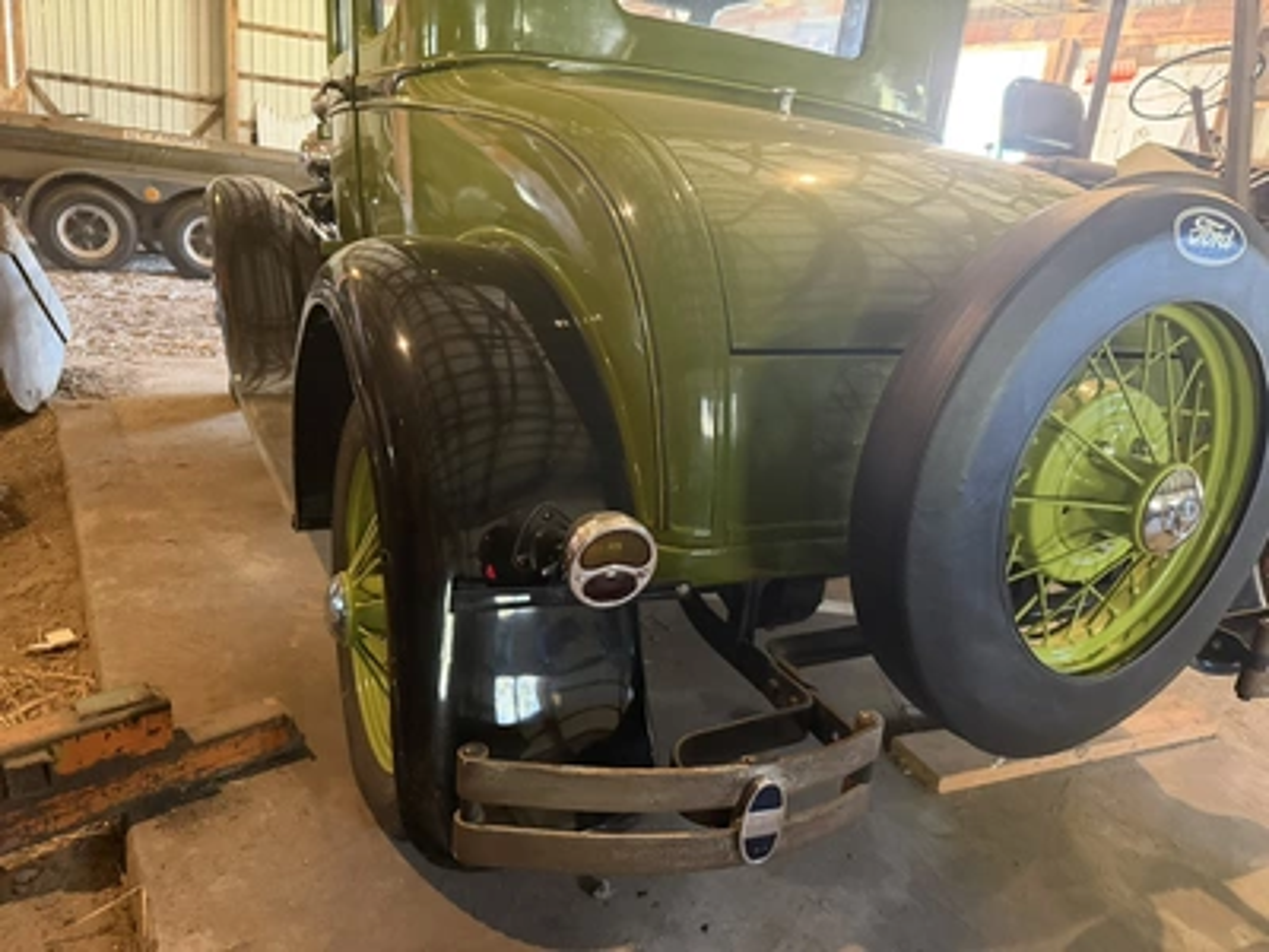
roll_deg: -6.4
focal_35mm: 24
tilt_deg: -17.4
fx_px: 880
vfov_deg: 56.8
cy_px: 476
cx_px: 634
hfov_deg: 71.6
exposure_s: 1/40
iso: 1000
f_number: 1.78
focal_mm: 6.76
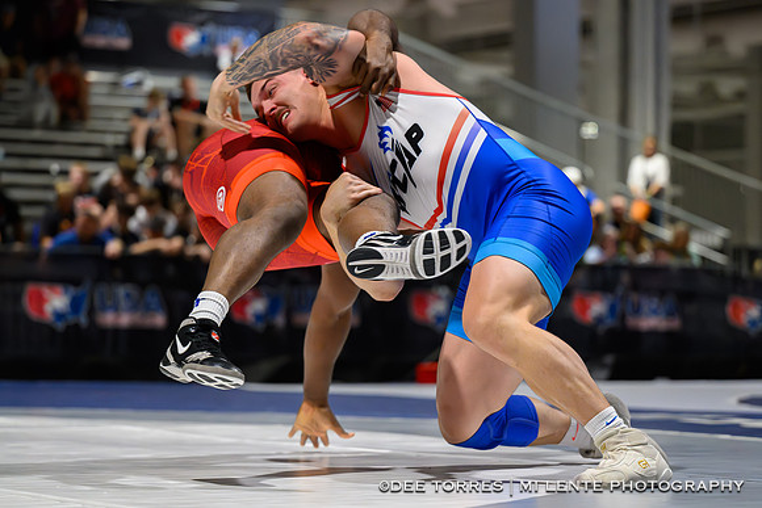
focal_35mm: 121
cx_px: 395
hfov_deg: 16.9
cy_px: 313
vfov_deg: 11.3
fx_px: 2560
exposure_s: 1/800
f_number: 2.8
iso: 7200
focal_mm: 98
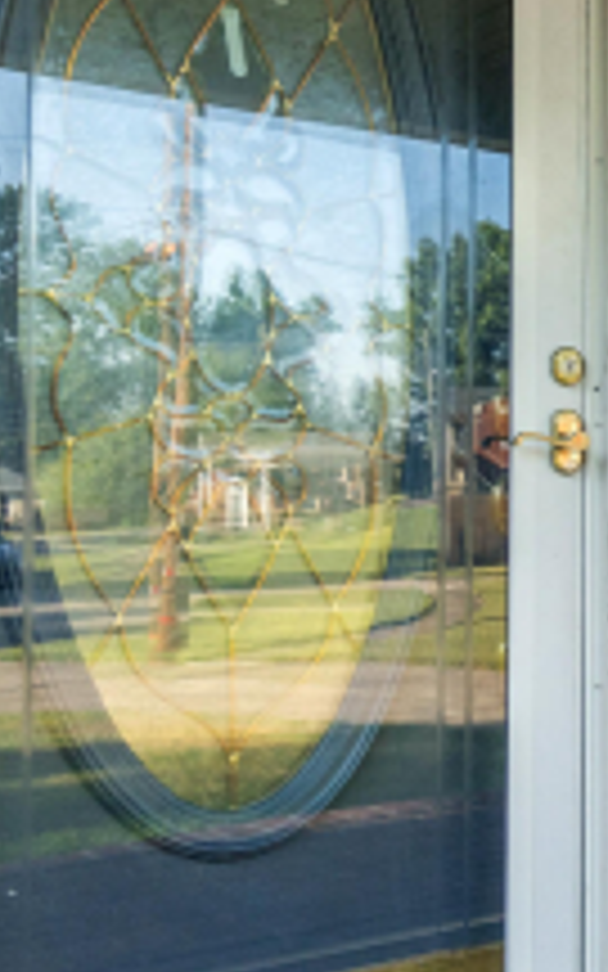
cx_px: 1180
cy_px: 526
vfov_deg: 38.2
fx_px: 1405
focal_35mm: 53
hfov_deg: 17.9
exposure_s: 1/100
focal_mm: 10
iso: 400
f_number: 7.1
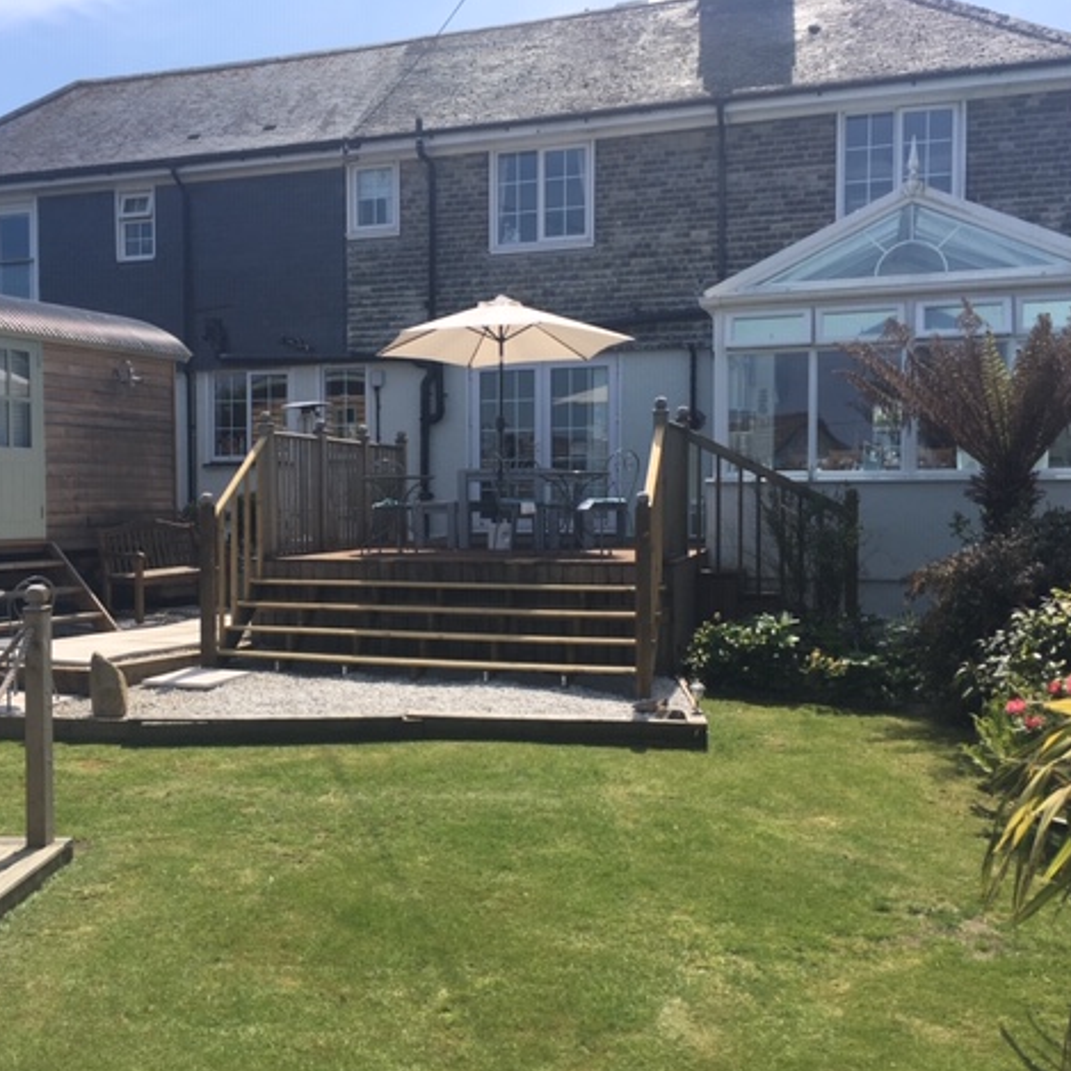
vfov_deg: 47.2
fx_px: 1225
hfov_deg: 46.8
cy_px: 534
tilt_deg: +1.4
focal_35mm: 35
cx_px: 409
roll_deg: +0.2
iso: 25
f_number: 2.2
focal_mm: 4.15
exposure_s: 1/1538
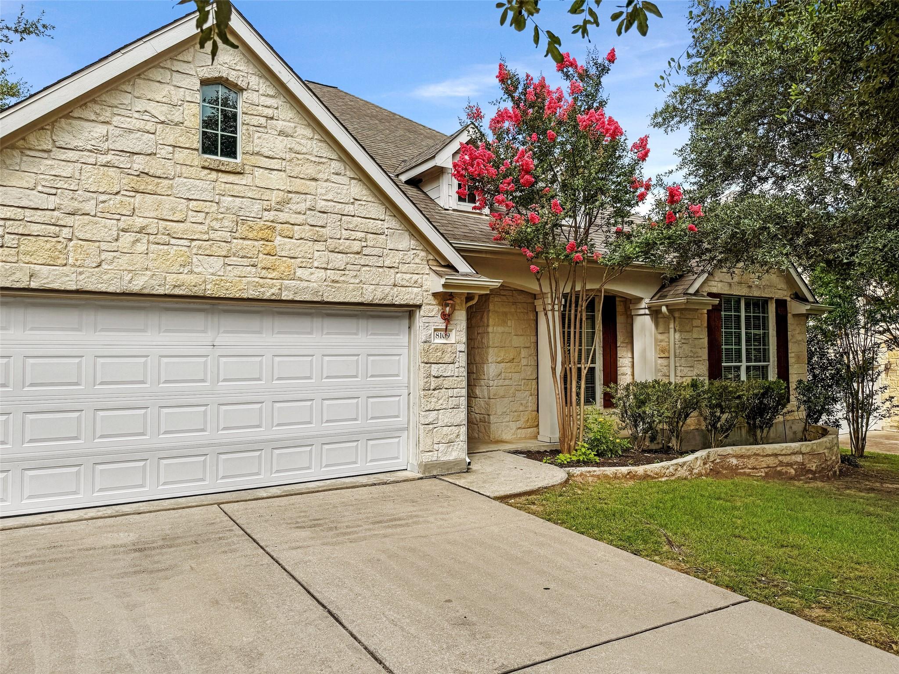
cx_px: 450
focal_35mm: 24
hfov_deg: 71.6
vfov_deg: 56.8
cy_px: 337
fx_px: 623
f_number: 1.8
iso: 80
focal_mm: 6.76
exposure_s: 1/3600
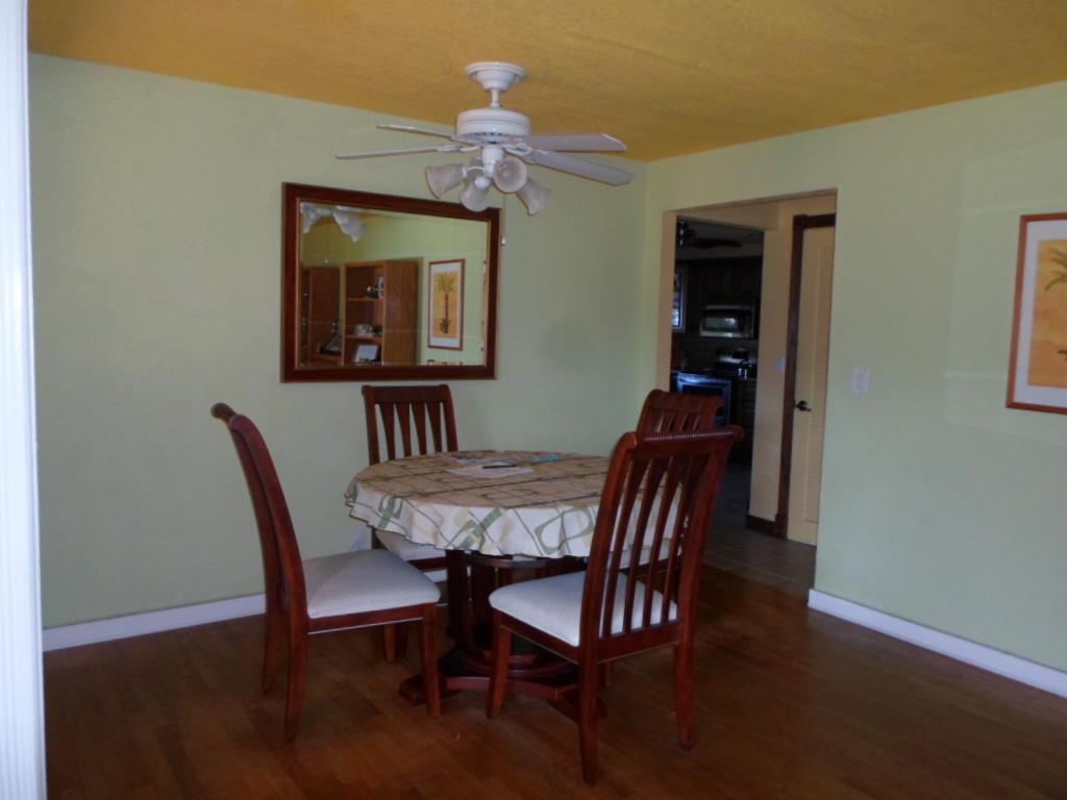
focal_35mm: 25
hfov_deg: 69.4
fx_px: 771
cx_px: 534
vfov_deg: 54.9
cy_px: 400
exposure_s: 1/30
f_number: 2.5
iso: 160
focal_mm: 4.5
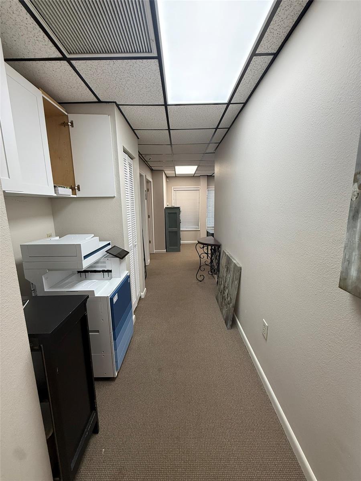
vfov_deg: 102.1
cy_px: 240
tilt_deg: -9.7
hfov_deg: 85.7
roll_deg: +1.1
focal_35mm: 14
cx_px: 180
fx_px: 195
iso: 160
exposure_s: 1/120
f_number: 2.2
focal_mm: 2.22
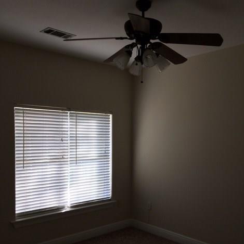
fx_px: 279
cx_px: 124
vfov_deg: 46.9
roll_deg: +0.4
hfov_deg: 47.2
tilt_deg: -0.4
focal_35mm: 35
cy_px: 149
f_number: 2.2
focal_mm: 4.15
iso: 50
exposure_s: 1/60
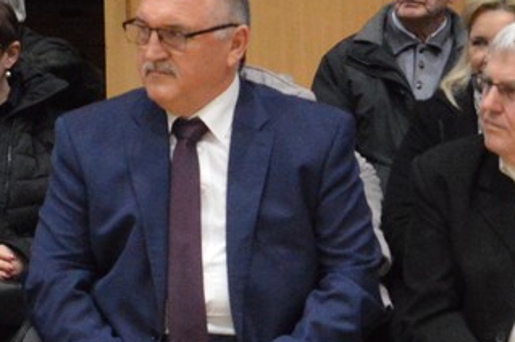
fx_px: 2294
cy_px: 279
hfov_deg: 12.1
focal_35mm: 161
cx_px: 801
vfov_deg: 8.5
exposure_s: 1/160
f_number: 6.3
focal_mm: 21
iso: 3200
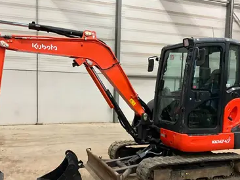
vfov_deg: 37.5
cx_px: 107
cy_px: 112
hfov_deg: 48.9
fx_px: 264
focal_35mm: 38
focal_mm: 3
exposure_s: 1/60
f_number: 1.8
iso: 250
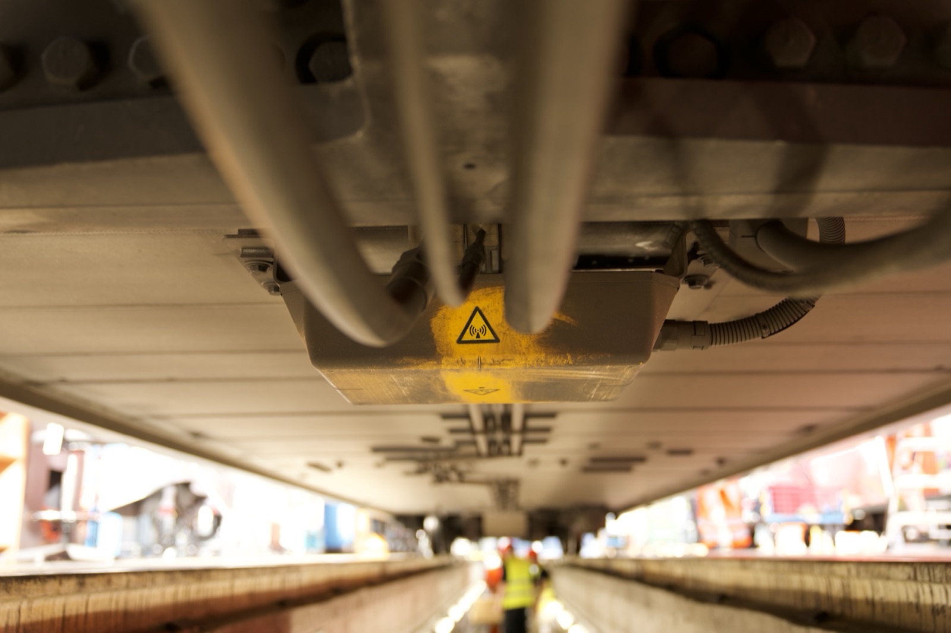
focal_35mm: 35
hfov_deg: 54.4
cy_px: 316
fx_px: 924
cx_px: 476
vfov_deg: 37.8
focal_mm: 35
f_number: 2.8
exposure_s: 1/50
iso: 200
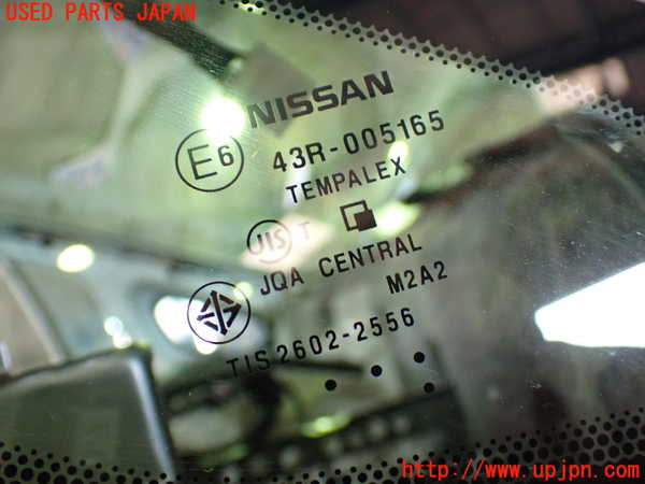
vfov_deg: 35.1
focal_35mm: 41
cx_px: 322
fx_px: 764
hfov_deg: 45.8
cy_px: 242
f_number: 2.8
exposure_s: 1/50
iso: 800
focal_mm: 7.31
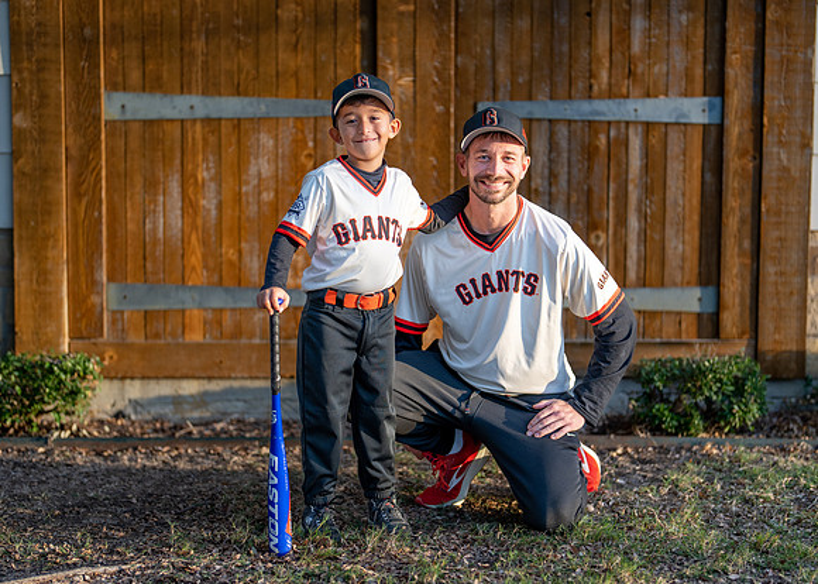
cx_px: 419
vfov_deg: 21.3
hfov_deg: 29.6
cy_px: 335
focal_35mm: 67
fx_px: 1550
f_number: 1.2
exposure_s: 1/1250
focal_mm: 50
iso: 100
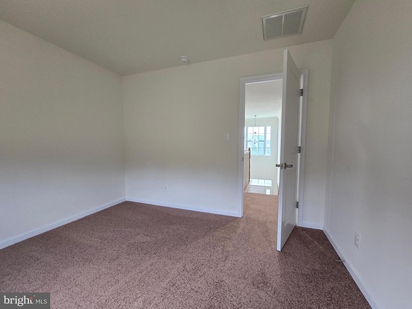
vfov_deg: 89.9
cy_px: 154
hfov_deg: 106.2
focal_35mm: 13
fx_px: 155
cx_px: 206
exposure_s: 1/60
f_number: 2.2
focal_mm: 2.2
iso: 125
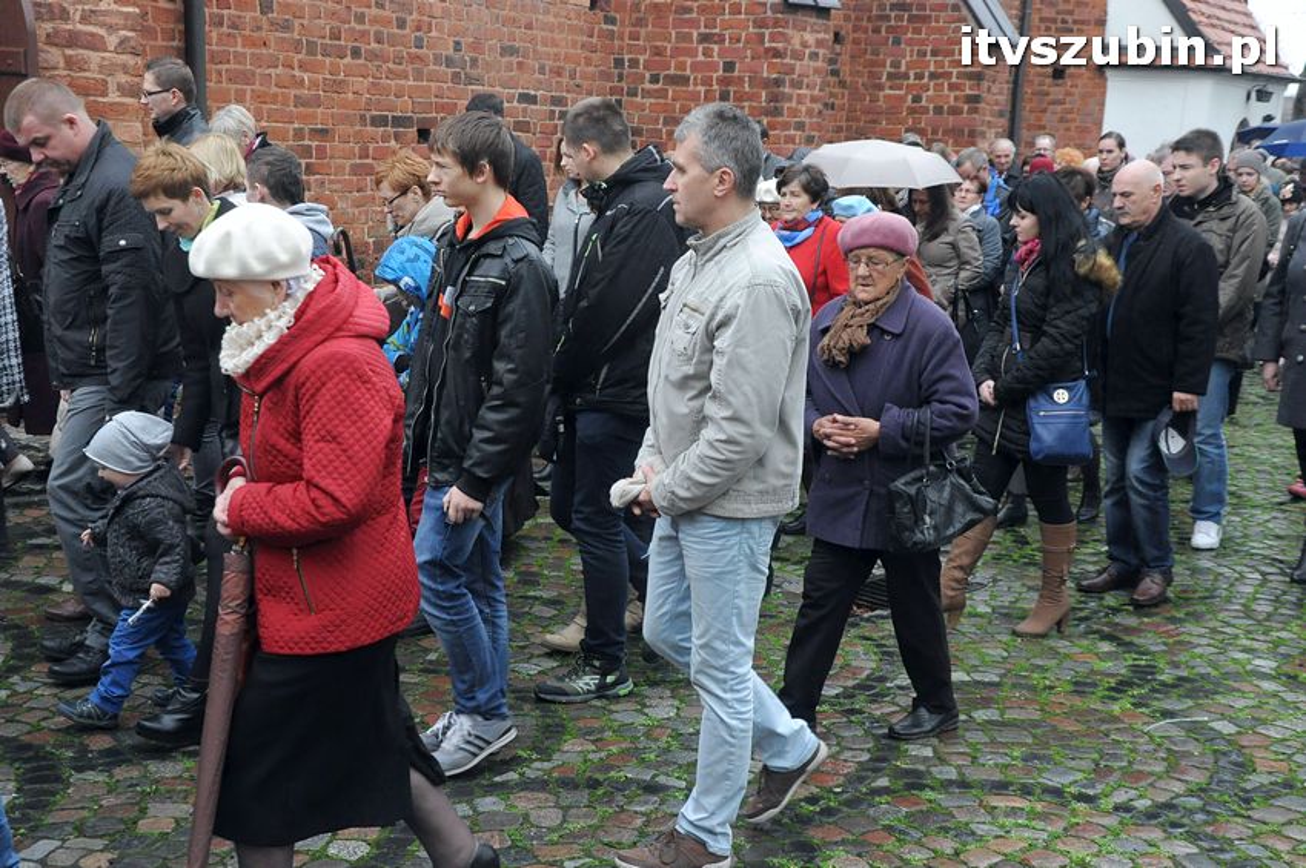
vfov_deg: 28.0
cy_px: 434
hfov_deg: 41.1
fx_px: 1740
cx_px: 653
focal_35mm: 48
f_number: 7.1
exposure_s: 1/200
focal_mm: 32
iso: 1600
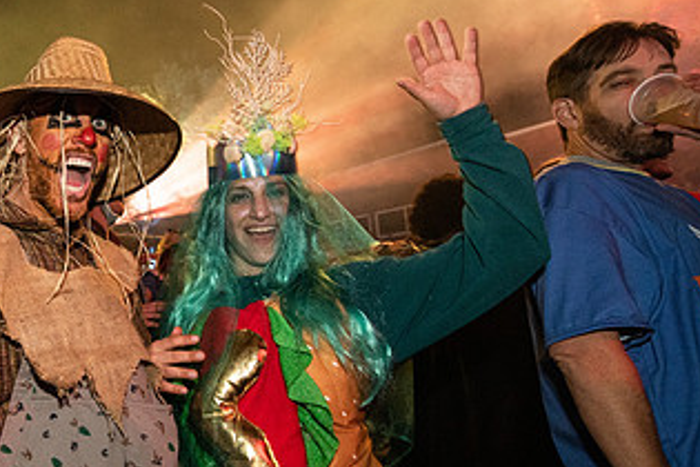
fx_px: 564
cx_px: 69
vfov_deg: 45.0
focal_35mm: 29
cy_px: 241
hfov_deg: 55.2
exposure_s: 1/60
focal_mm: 14
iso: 2000
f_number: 3.5
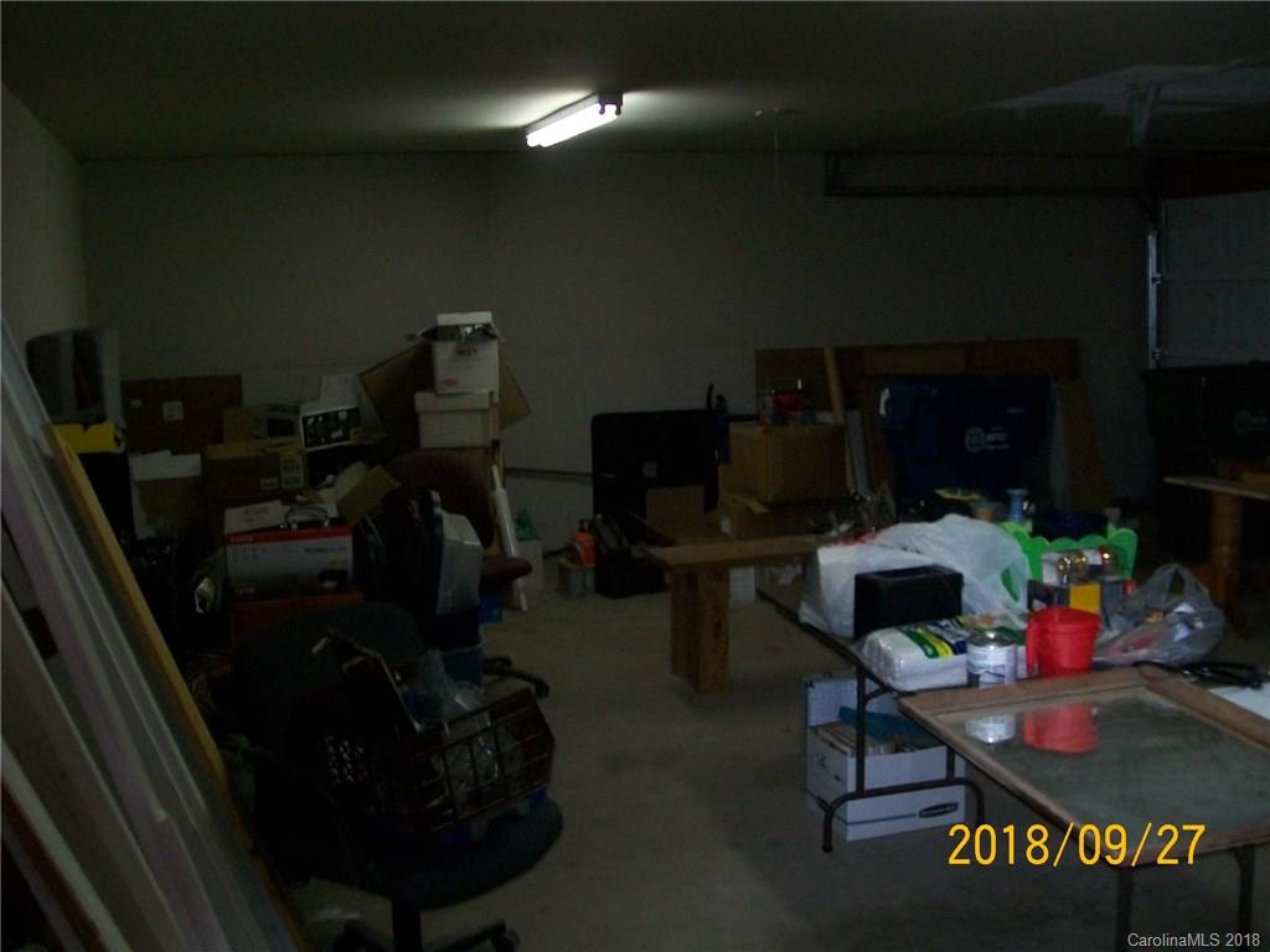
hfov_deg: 51.4
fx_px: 1321
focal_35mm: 36
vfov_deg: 39.7
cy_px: 476
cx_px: 635
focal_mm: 6
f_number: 2.7
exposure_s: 1/60
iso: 160
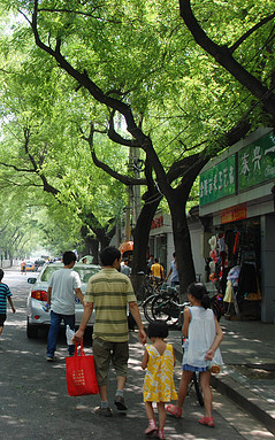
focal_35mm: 51
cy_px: 219
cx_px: 3
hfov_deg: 24.2
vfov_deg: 39.6
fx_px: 612
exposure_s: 1/100
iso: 160
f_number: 5
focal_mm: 22
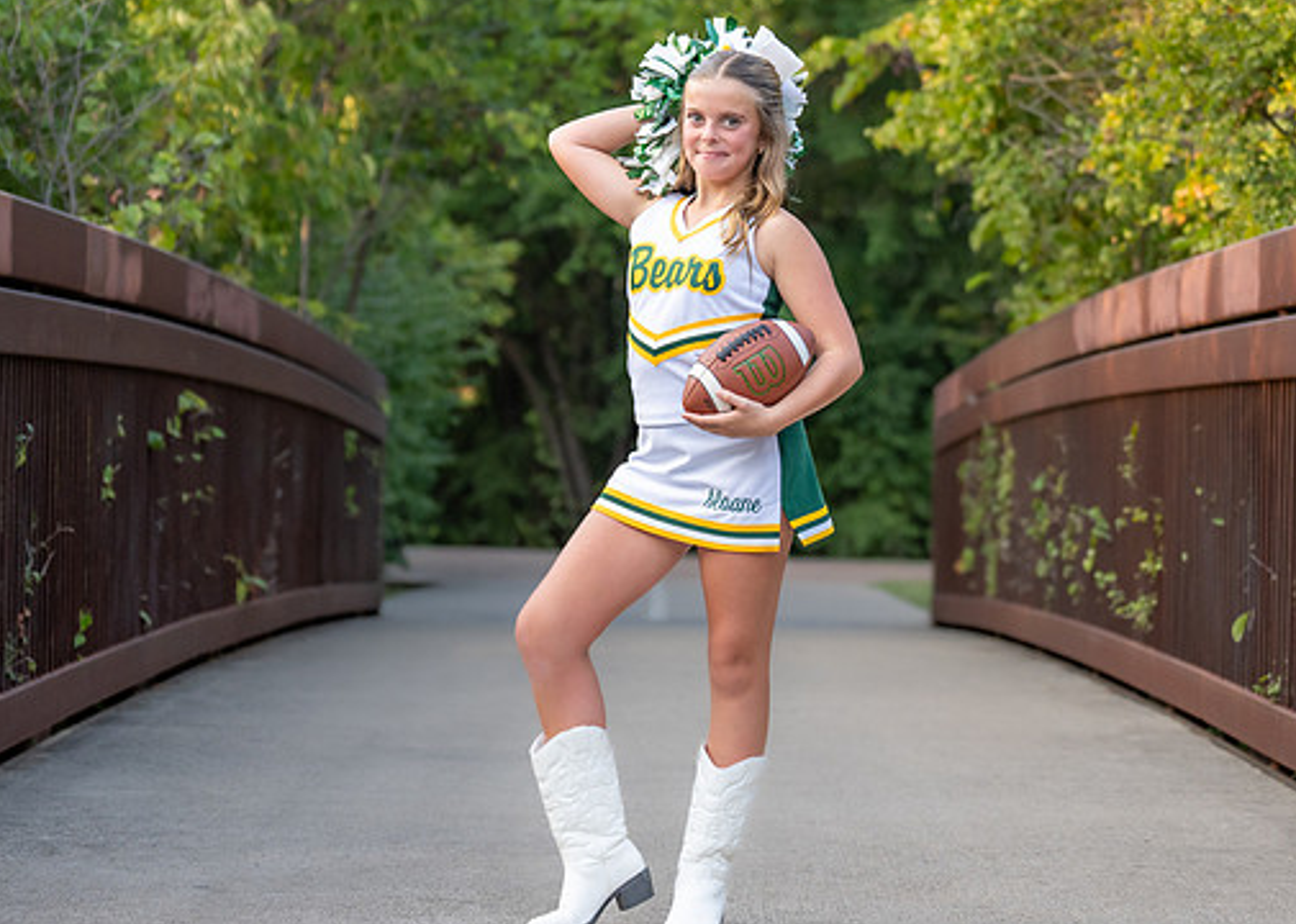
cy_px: 452
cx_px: 736
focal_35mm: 110
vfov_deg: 13.0
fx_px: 4046
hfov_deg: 18.2
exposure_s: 1/1000
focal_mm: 70
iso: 640
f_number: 2.8
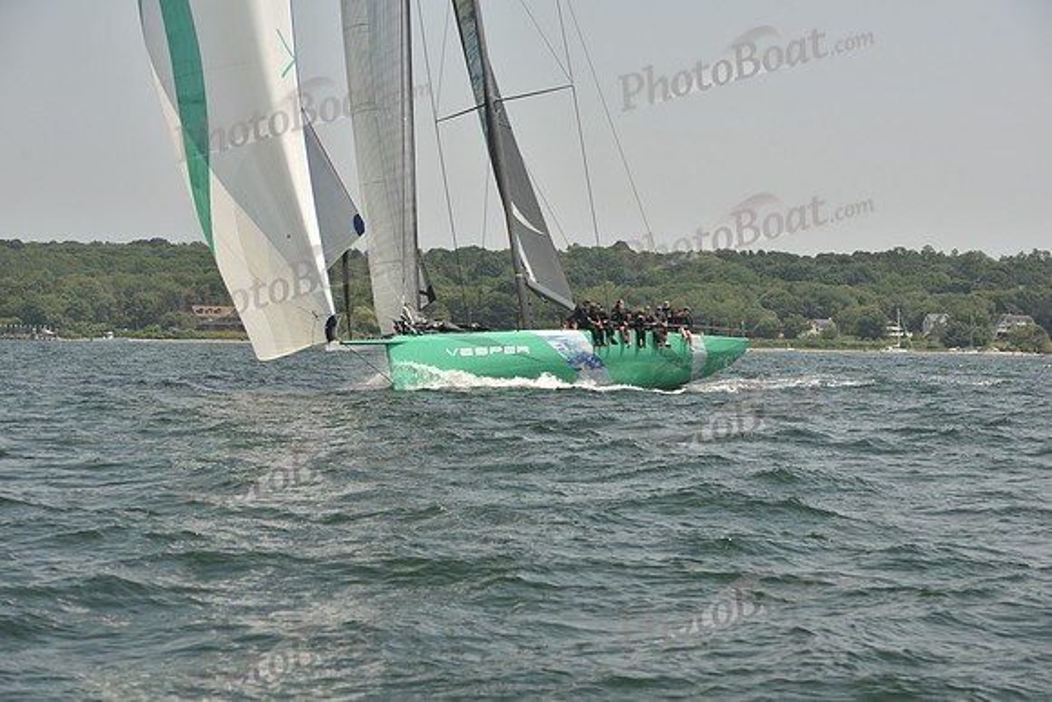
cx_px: 526
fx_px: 2864
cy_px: 351
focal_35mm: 98
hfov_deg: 20.8
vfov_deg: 14.0
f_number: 7.1
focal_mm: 98
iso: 250
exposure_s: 1/640
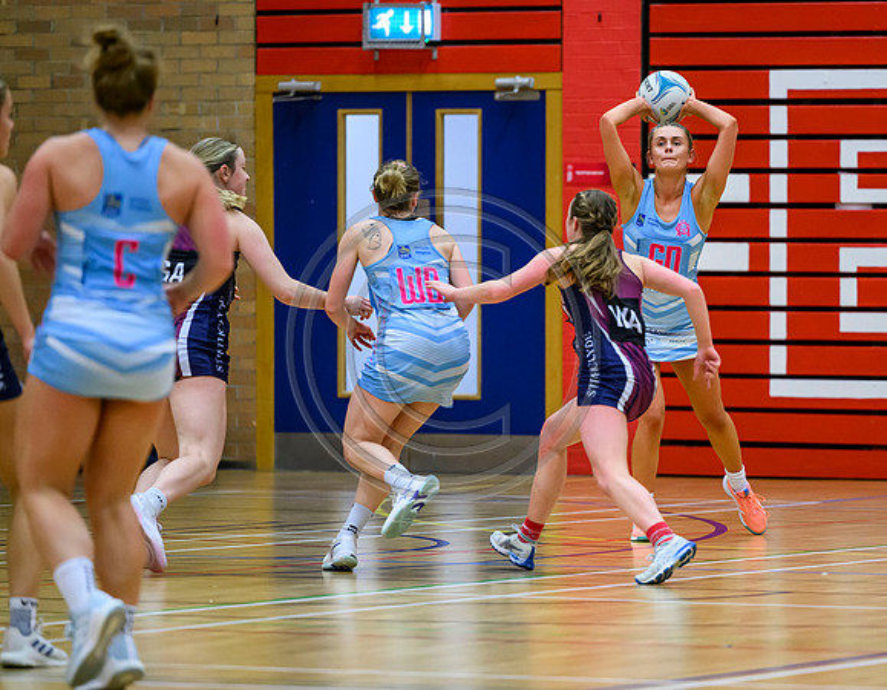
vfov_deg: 5.6
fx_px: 7051
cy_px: 350
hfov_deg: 7.2
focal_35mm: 272
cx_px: 630
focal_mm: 200
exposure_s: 1/1000
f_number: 2.8
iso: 5000
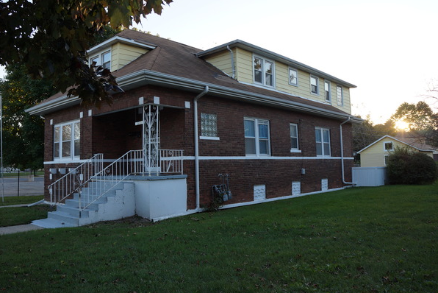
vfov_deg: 45.0
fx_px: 353
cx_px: 208
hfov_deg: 63.6
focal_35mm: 29
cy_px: 141
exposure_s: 1/80
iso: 100
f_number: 4.5
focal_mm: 18
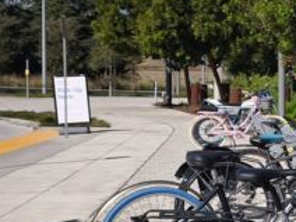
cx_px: 517
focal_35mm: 111
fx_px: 949
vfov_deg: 13.3
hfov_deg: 15.5
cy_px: 182
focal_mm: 6.57
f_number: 1.6
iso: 50
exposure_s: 1/3329
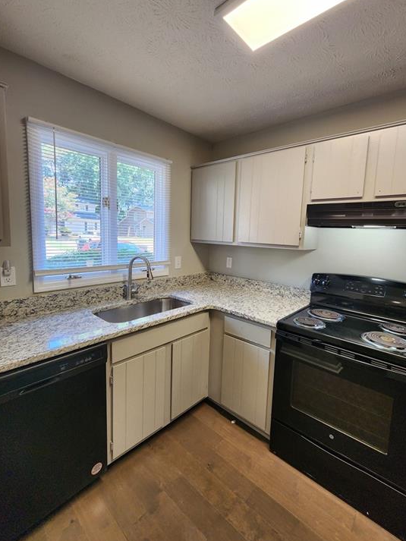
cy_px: 260
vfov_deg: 102.0
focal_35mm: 14
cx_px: 214
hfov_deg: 85.6
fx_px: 219
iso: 80
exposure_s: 1/60
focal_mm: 2.2
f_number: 2.2
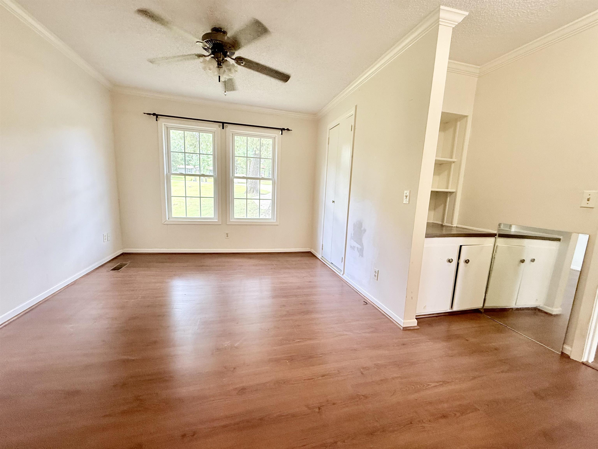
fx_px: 242
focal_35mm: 14
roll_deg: -2.9
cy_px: 224
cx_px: 299
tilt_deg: -8.2
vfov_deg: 85.7
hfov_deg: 102.1
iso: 250
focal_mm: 2.22
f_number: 2.2
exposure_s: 1/120
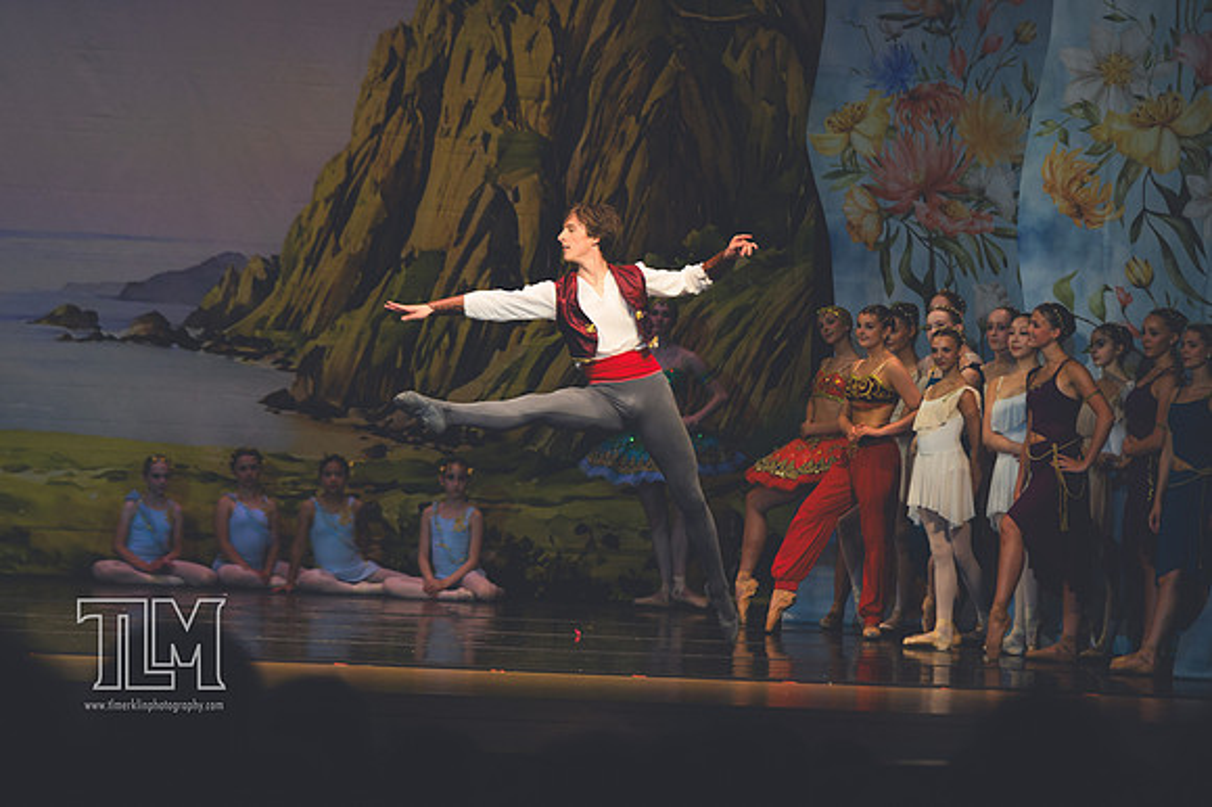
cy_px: 404
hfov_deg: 11.2
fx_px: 6157
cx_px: 606
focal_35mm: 183
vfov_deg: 7.5
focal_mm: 122
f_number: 2.8
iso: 800
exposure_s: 1/500
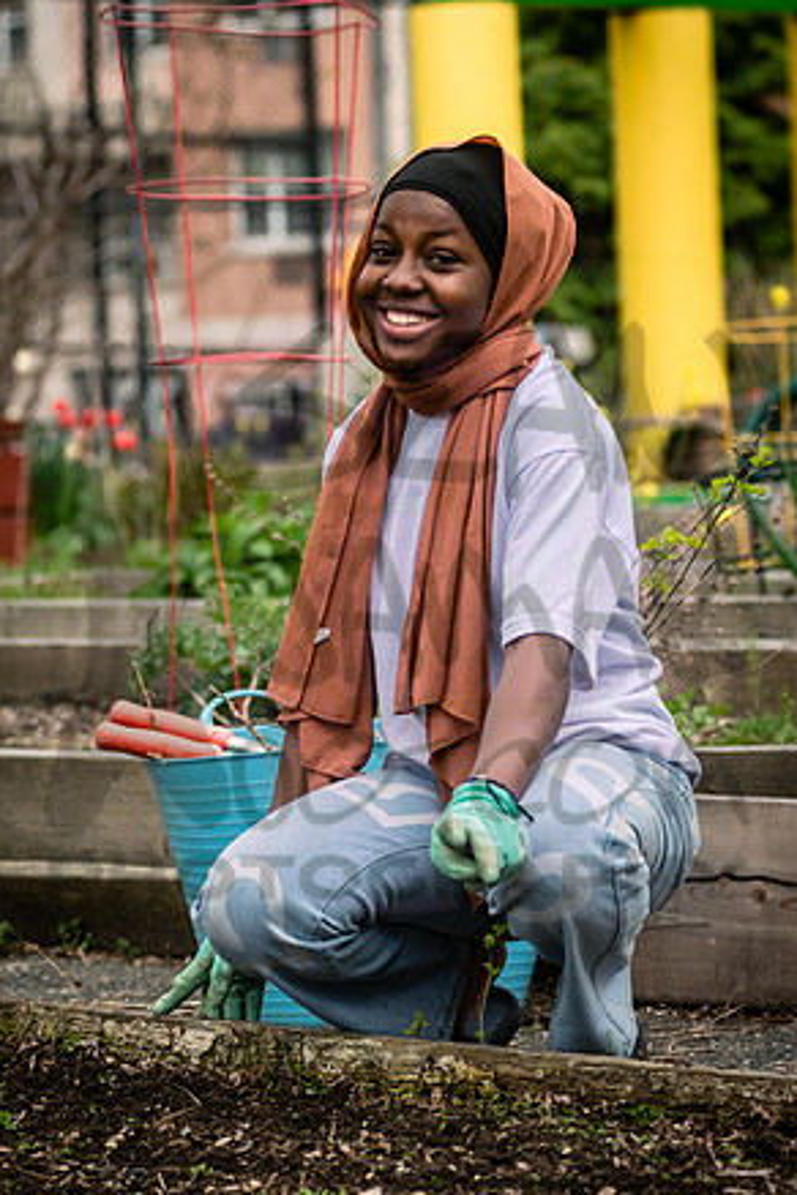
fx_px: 4715
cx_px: 457
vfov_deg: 14.4
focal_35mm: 142
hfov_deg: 9.7
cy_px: 608
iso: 800
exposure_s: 1/400
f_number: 4
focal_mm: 92
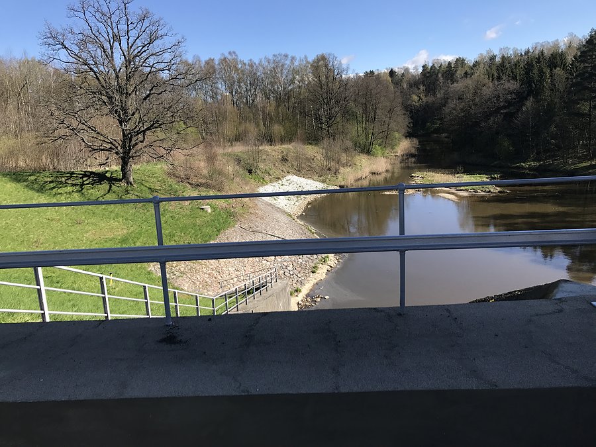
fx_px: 482
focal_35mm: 28
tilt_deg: -13.3
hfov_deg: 63.4
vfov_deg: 49.7
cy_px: 224
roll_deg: +1.8
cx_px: 298
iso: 20
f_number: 1.8
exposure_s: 1/1408
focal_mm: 3.99
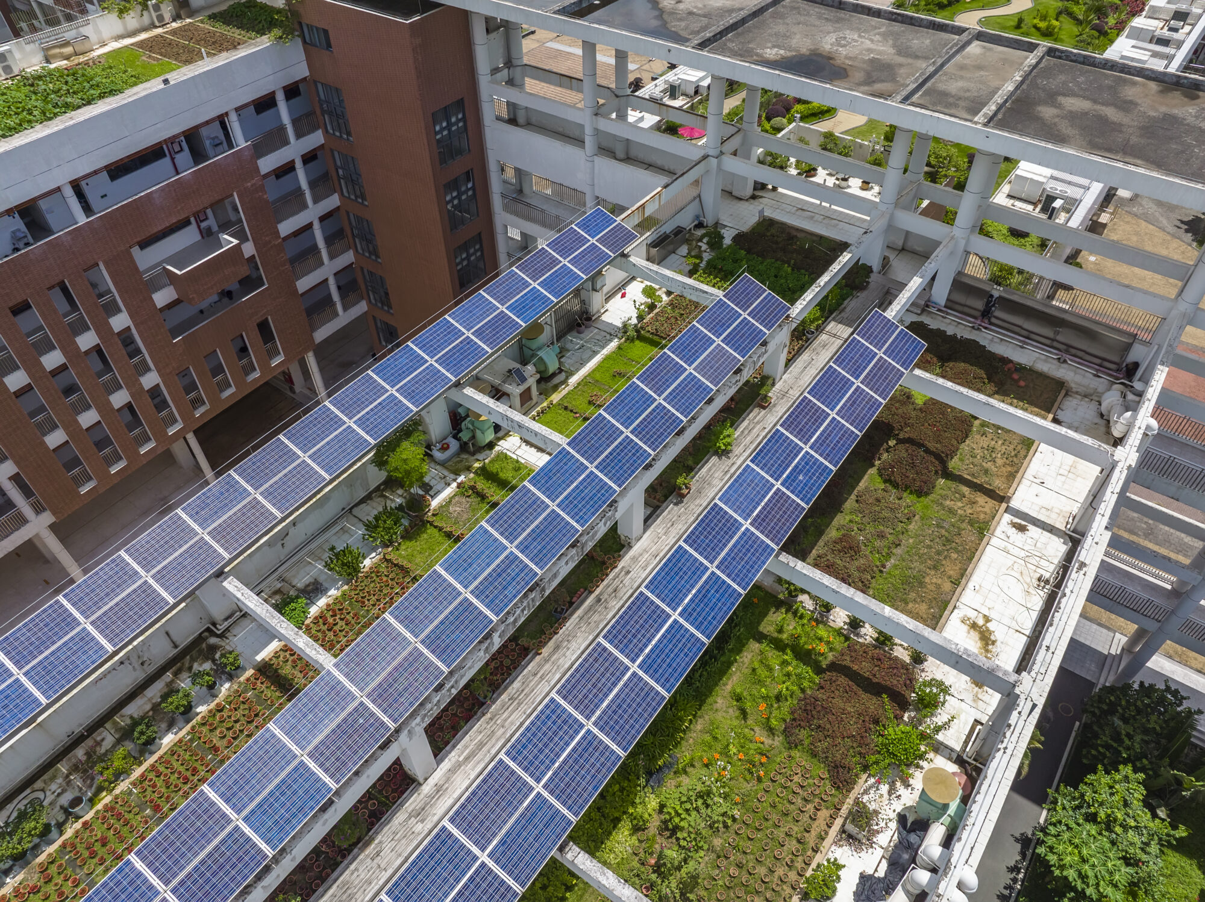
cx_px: 602
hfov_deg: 71.6
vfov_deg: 56.8
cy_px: 451
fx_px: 835
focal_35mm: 24
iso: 200
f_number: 7.1
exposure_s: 1/120
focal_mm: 12.29
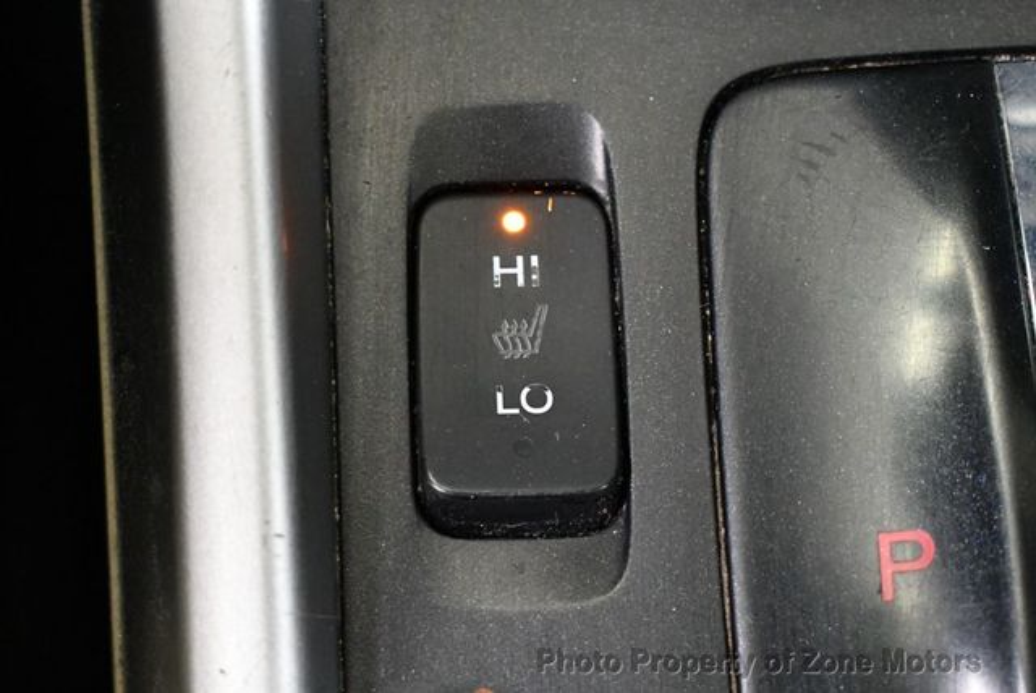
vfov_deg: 18.0
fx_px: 2189
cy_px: 346
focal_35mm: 76
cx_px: 518
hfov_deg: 26.6
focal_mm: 38
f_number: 4.8
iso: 8000
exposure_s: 1/60
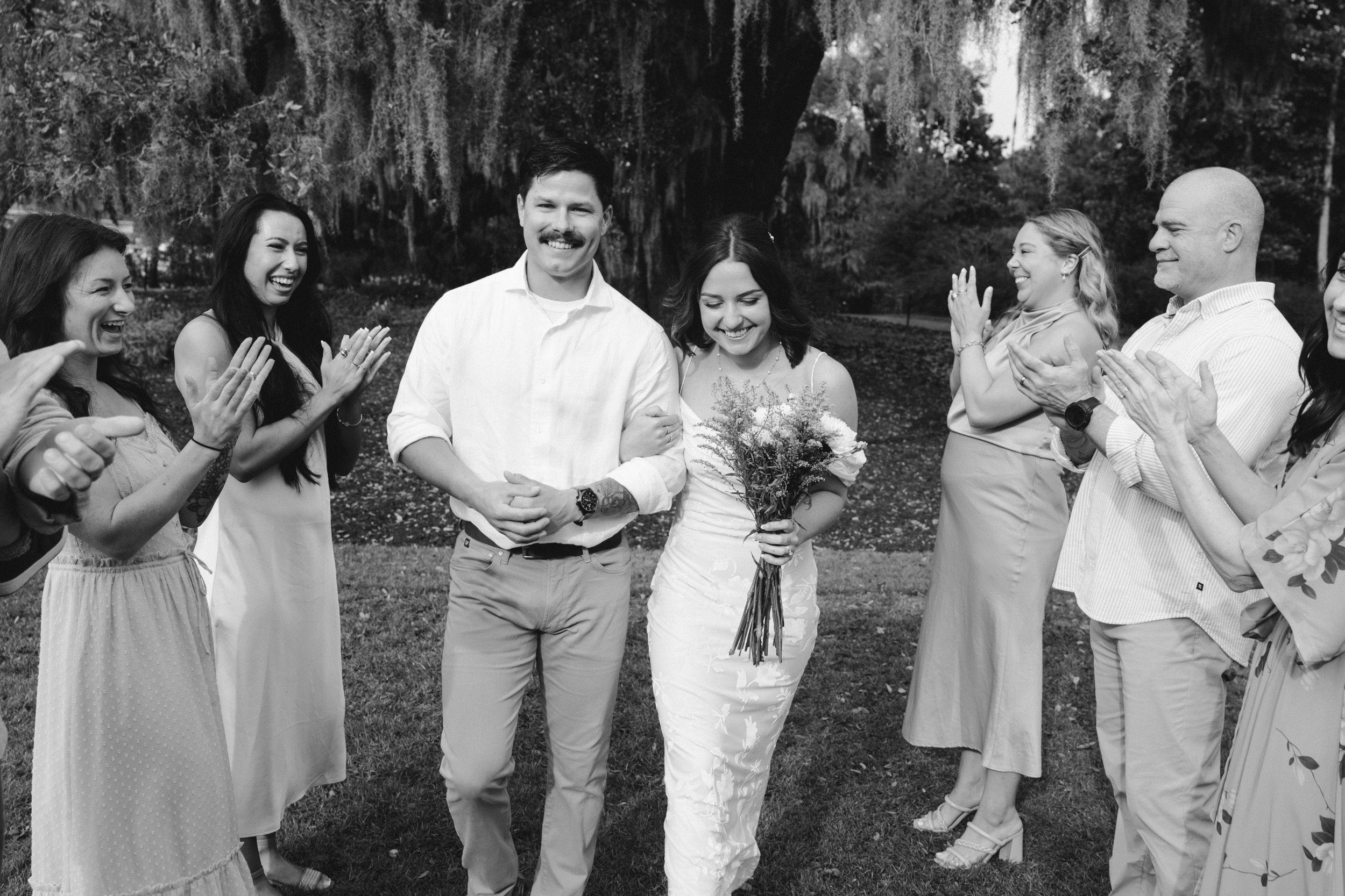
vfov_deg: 39.7
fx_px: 1243
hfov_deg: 56.7
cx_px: 746
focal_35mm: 33
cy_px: 424
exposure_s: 1/500
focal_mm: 30
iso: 100
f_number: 4.5
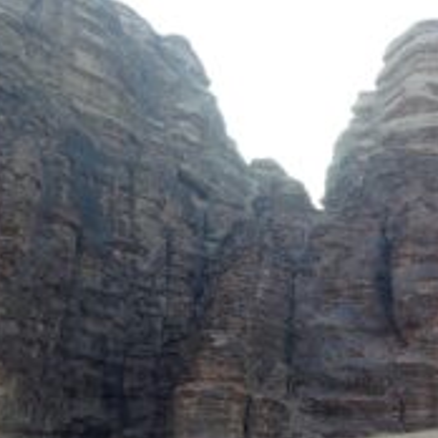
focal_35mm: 67
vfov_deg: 25.6
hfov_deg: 24.2
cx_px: 466
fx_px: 959
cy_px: 292
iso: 50
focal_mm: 4.12
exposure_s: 1/168
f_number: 2.4
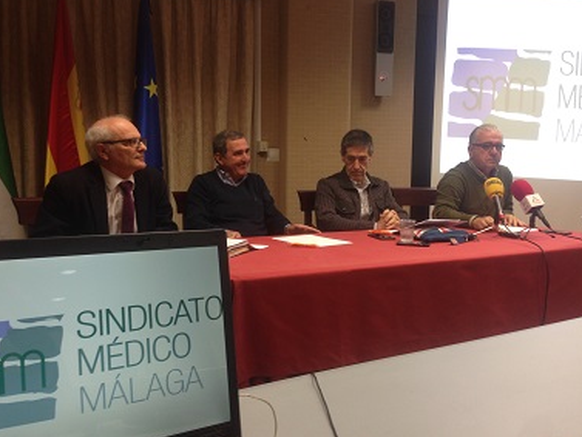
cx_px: 292
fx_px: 589
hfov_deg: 52.6
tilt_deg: -4.0
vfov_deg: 40.7
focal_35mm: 35
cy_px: 215
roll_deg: -0.7
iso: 64
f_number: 2.4
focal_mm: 4.12
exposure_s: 1/20
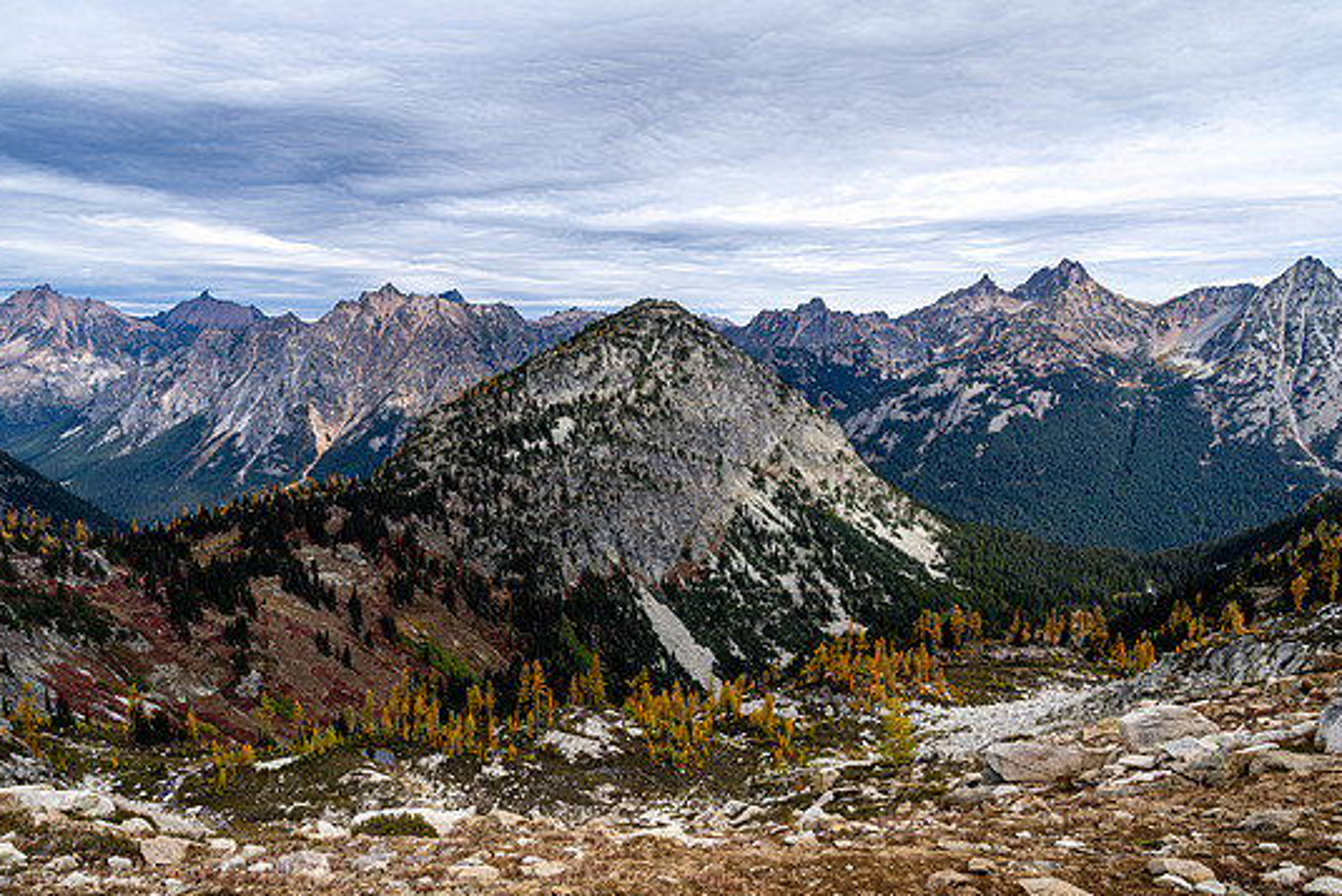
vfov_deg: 49.5
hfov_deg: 69.4
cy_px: 481
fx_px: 969
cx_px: 650
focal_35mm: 26
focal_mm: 24
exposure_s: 1/320
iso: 100
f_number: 8
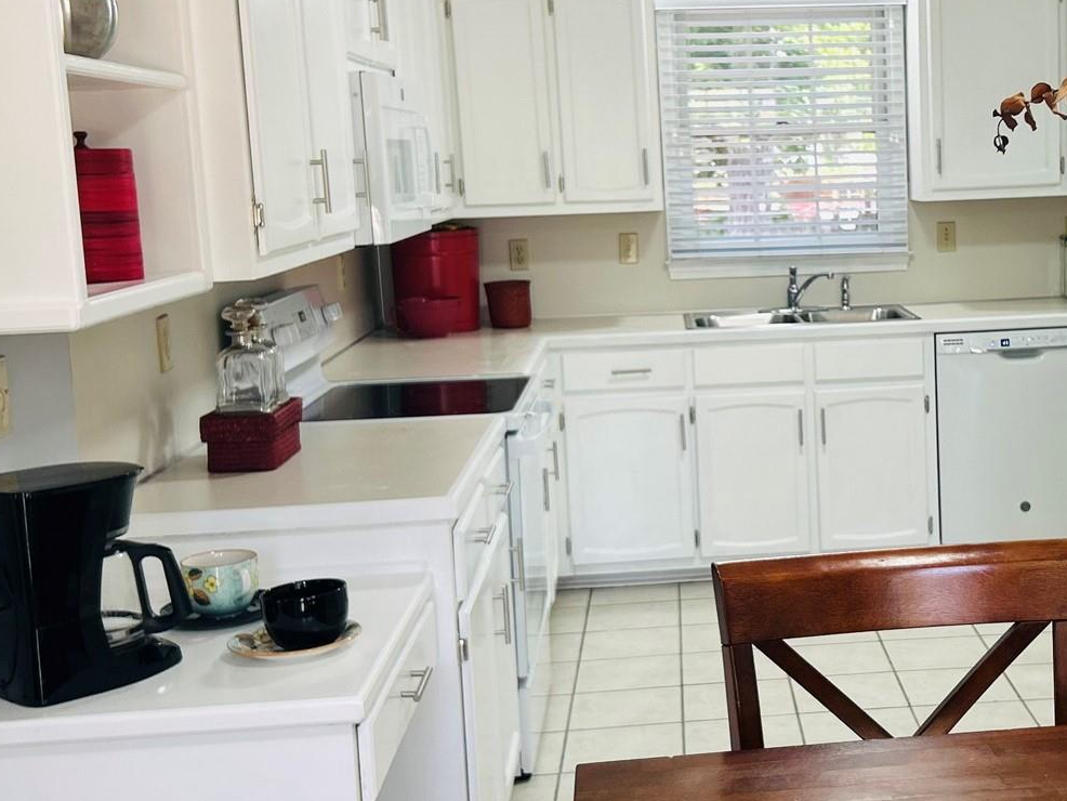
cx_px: 821
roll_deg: +2.0
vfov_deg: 27.0
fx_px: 1665
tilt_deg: -7.4
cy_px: 371
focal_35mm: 54
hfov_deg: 34.7
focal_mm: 5.7
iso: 80
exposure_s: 1/121
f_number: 1.5
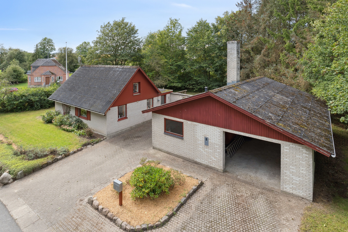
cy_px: 116
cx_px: 174
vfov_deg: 61.3
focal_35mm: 20
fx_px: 196
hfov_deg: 83.3
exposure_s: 1/160
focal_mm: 13.5
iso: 200
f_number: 8
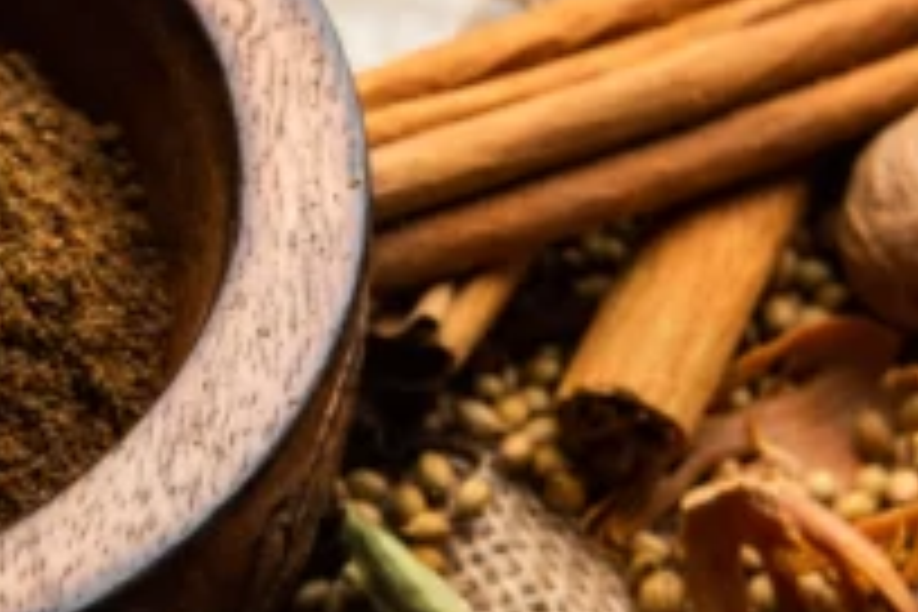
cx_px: 22
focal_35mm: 226
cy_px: 394
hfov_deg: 9.1
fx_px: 5763
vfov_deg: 6.1
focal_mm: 60
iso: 100
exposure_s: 1/125
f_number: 7.1
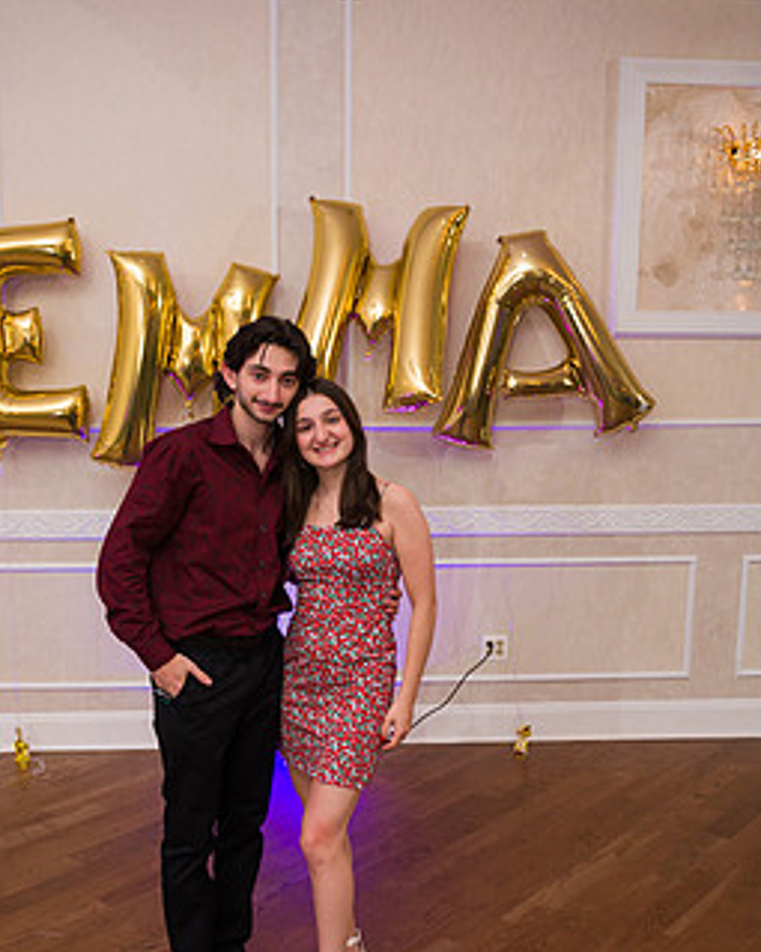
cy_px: 576
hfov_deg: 40.0
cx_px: 324
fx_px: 1042
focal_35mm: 37
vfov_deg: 48.8
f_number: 4
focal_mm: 28
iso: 1250
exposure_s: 1/200
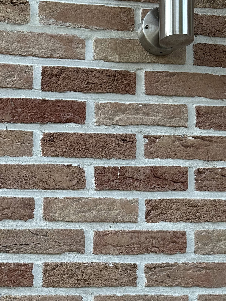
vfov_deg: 30.7
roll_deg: -0.9
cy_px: 251
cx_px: 43
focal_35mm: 61
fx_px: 531
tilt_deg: +2.0
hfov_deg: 23.7
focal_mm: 6.86
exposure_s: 1/121
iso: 100
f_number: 1.78
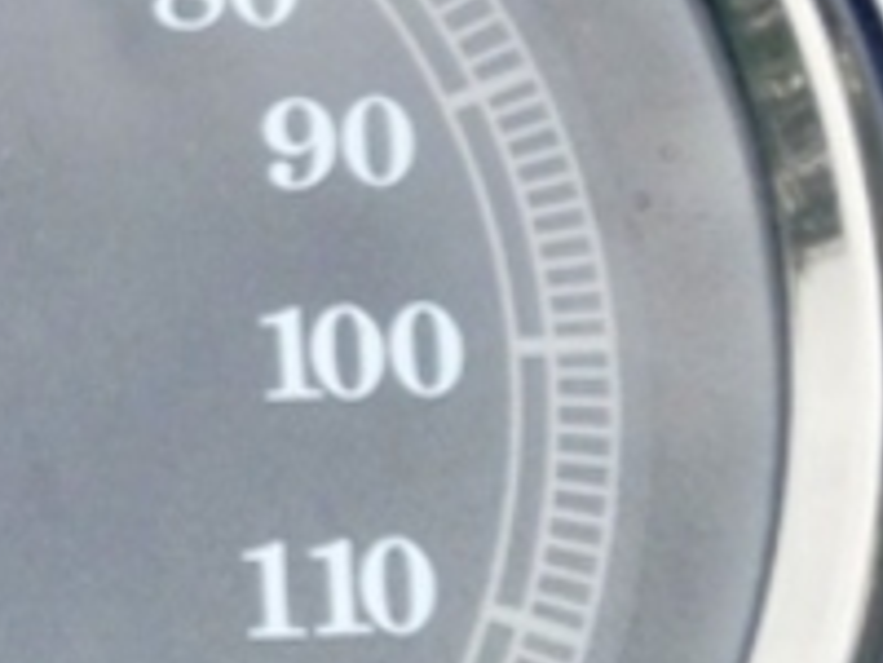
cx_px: -238
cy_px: 318
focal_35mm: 140
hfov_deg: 13.6
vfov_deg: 10.6
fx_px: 3571
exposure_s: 1/400
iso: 100
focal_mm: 6.3
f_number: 4.5
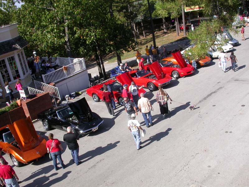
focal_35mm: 38
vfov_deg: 37.7
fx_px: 273
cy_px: 94
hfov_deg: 49.0
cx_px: 124
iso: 100
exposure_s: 1/270
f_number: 6.7
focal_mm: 7.85
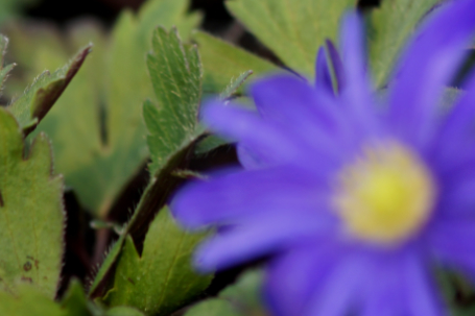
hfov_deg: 5.2
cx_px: 442
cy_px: -56
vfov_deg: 3.5
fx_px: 5223
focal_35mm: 396
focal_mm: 100
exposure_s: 1/200
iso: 100
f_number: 4.5
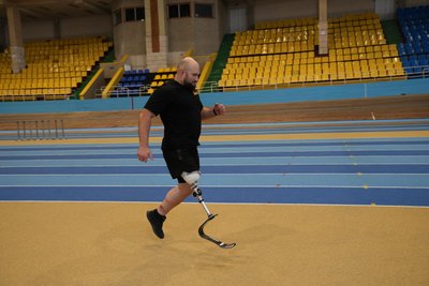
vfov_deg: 36.0
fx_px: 441
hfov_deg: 51.9
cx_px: 214
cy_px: 143
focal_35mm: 37
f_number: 4
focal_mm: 37
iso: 1600
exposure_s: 1/160
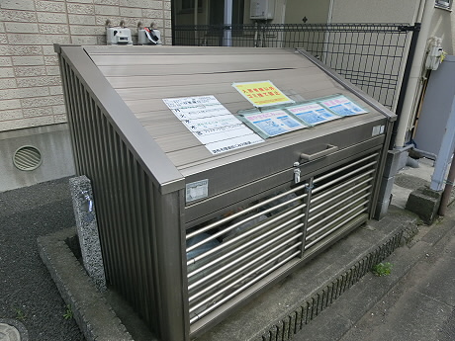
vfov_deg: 54.9
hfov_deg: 69.4
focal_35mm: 25
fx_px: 329
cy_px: 170
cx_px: 228
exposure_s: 1/500
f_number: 3.5
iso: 80
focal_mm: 4.5
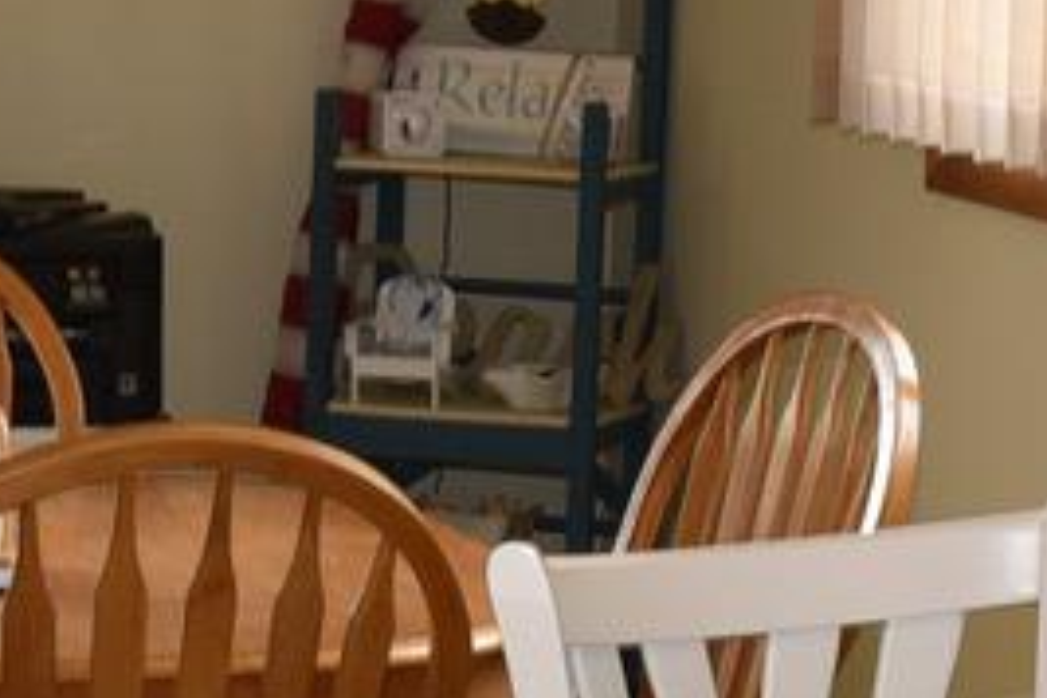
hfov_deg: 11.2
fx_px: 5351
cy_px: 822
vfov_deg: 7.4
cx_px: 627
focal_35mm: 184
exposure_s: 1/80
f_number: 5.6
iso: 400
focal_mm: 24
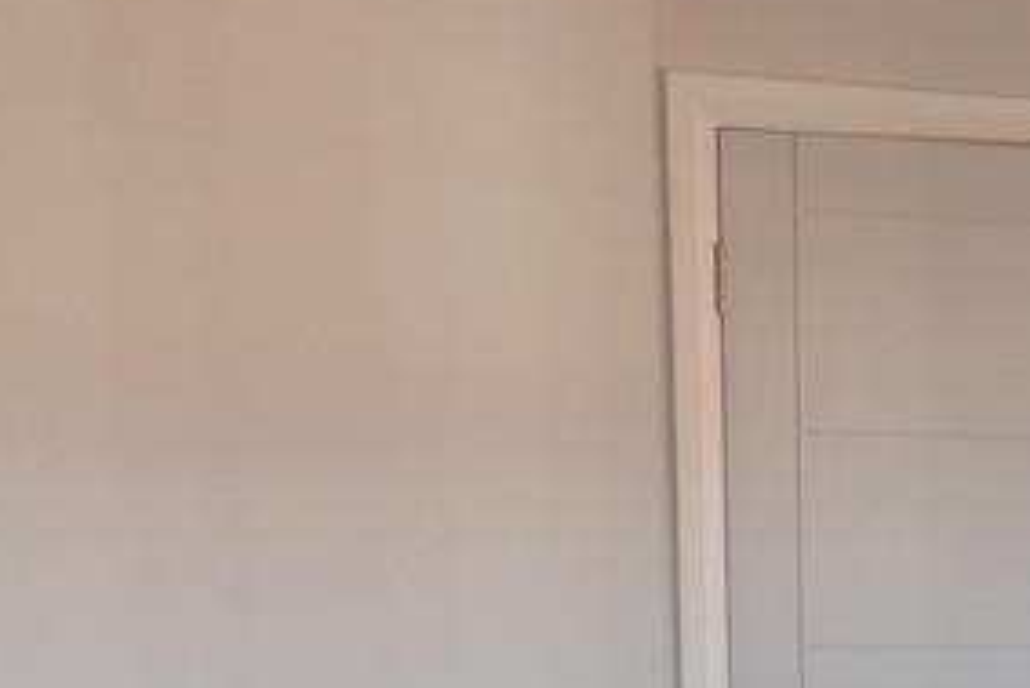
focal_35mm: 94
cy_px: 1110
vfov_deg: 13.5
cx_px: 1376
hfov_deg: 19.8
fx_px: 2691
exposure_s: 1/60
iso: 125
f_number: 2.8
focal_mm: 4.5
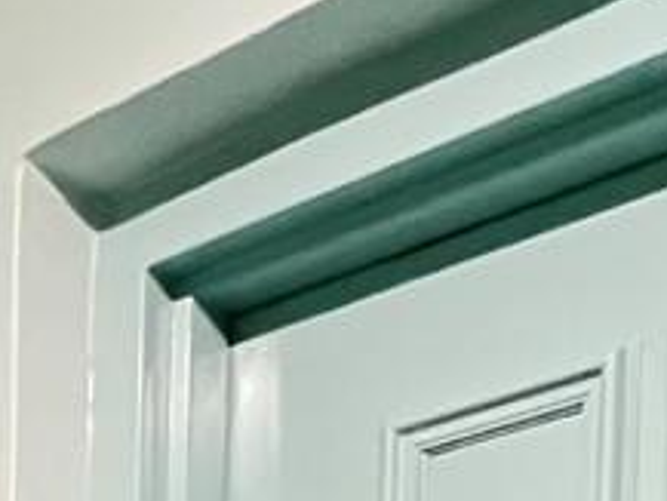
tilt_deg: -1.5
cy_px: 1239
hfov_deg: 17.8
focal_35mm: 96
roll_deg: -0.5
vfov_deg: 12.1
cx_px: -397
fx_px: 1851
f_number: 1.8
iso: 1000
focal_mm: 1.57
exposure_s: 1/30
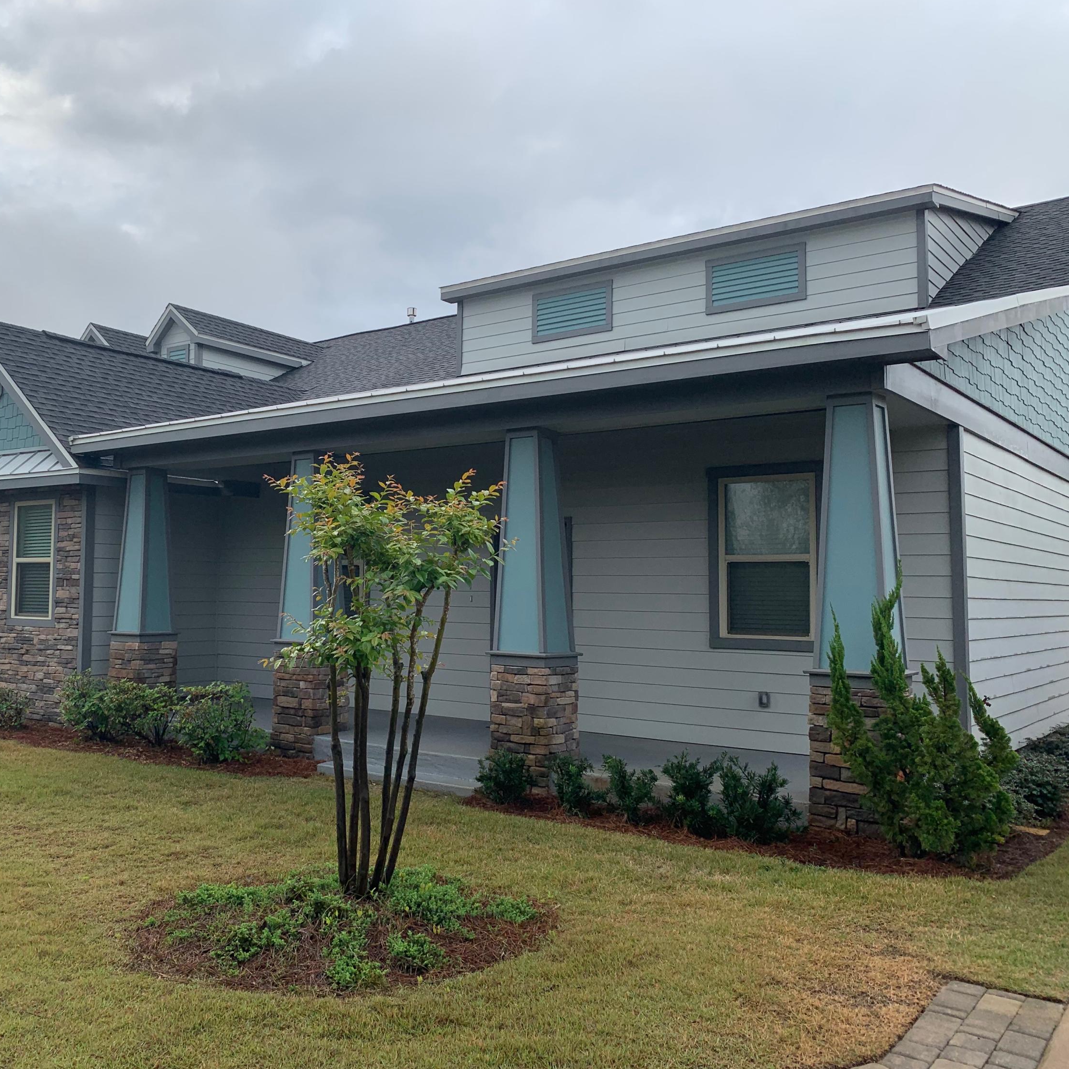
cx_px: 392
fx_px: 1083
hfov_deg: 51.9
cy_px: 535
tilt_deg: +4.2
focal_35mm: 31
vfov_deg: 52.5
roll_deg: -0.9
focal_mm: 4.25
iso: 25
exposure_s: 1/1220
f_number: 1.8
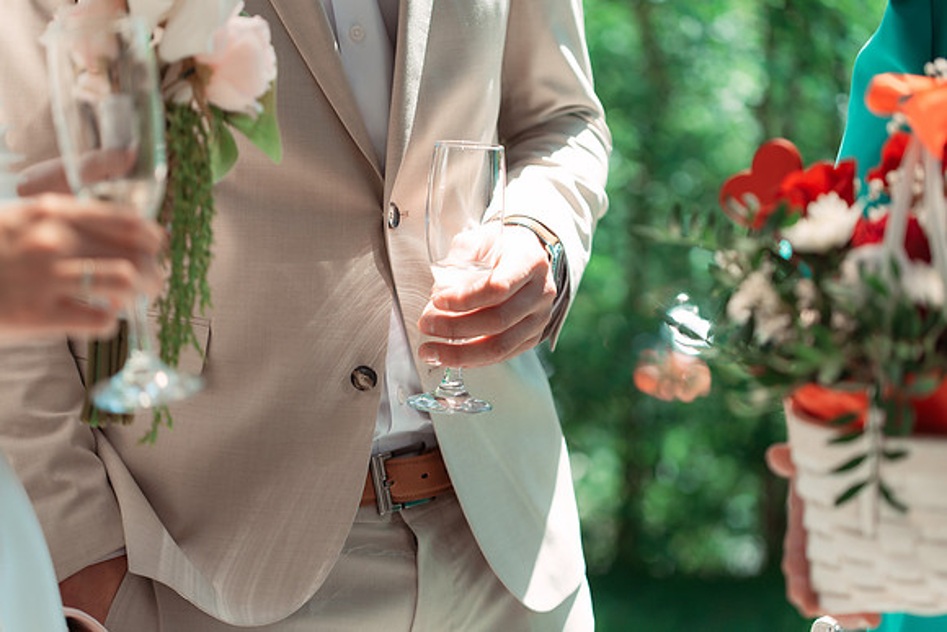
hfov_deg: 22.6
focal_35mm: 90
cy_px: 316
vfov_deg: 15.2
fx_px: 2368
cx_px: 474
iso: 200
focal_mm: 90
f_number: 3.2
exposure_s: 1/500
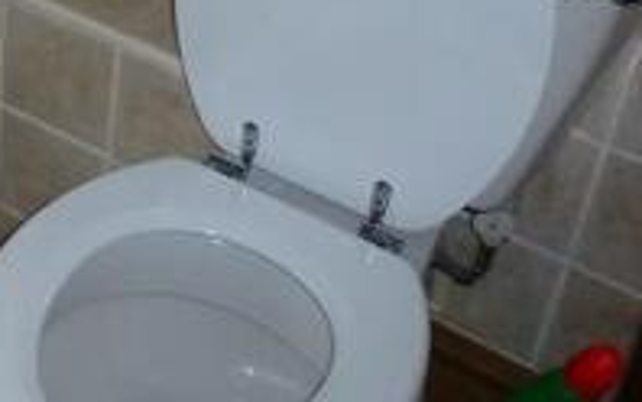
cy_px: -135
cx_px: -125
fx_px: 1313
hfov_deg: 24.9
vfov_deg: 16.4
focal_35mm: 75
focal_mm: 4.3
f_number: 3.3
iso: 200
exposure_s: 1/60
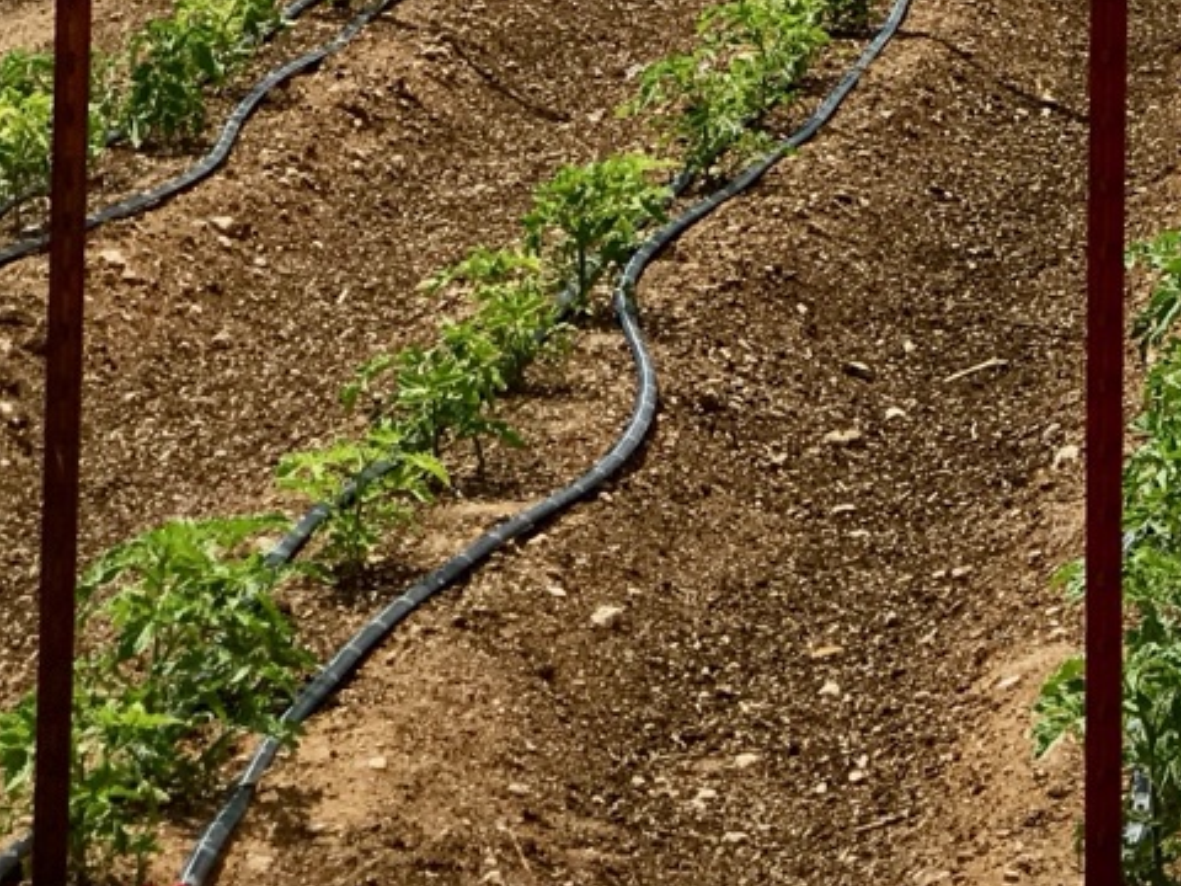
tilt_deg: -2.2
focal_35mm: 190
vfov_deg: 7.7
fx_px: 6482
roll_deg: +0.5
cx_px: 1648
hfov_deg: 10.1
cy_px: -369
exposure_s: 1/1168
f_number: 2.8
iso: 20
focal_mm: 6.6
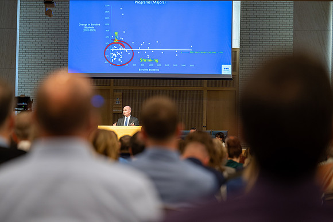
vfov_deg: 11.9
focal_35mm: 115
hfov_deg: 17.8
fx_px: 1064
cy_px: 111
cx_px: 166
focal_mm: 115
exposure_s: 1/125
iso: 640
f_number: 2.8
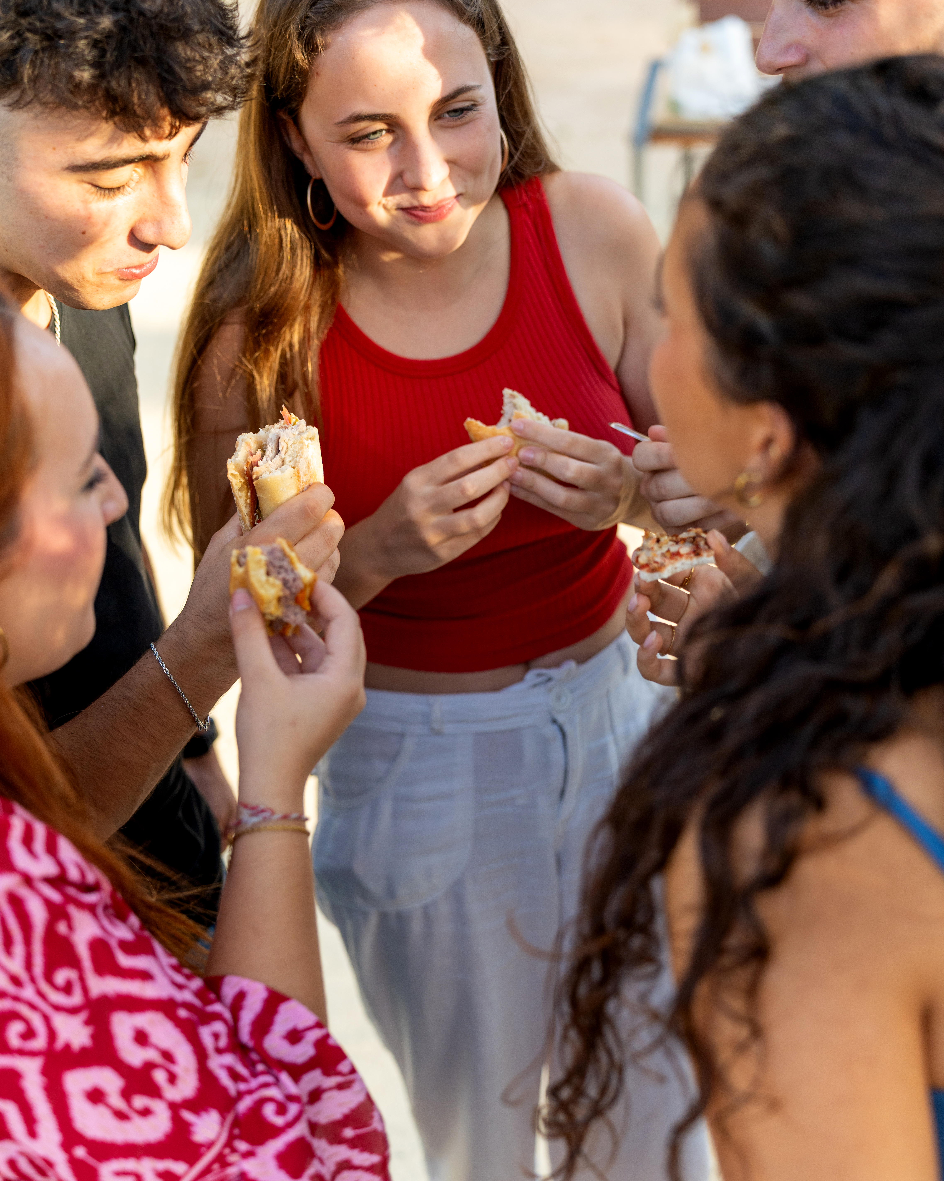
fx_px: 1816
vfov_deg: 36.0
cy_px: 597
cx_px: 461
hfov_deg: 29.1
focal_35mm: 52
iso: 400
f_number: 2.8
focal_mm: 45
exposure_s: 1/500
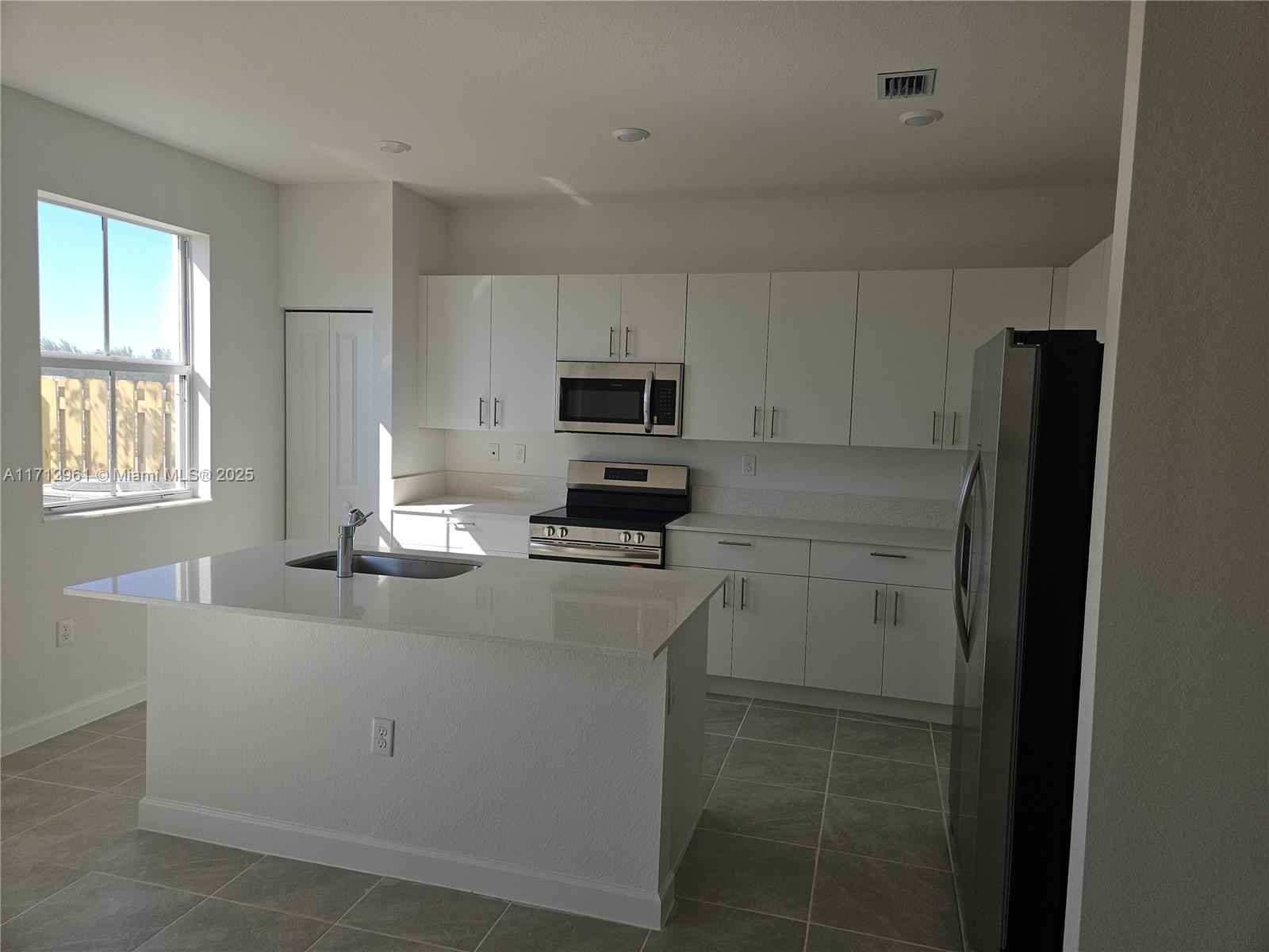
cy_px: 476
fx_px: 843
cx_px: 634
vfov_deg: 58.9
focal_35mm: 23
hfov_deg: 73.9
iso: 25
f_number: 1.8
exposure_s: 1/167
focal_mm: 5.4
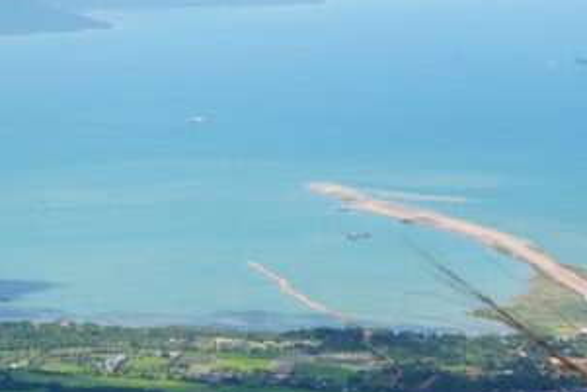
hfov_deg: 11.8
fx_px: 2773
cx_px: -127
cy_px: 118
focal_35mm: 170
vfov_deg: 8.1
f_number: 9
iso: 100
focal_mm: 50
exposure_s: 1/125
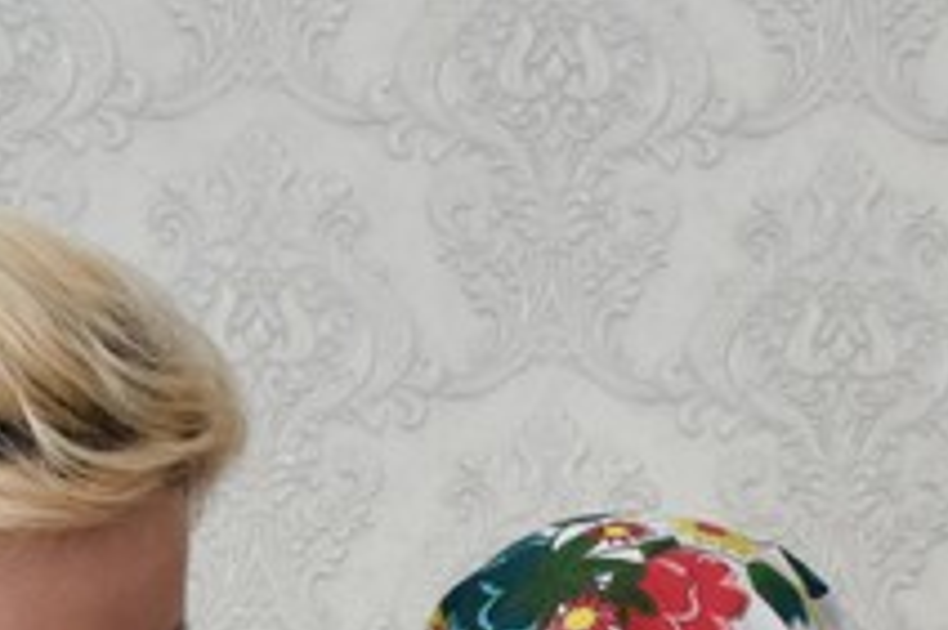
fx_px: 4026
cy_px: 1260
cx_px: 718
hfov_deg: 13.4
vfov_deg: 8.5
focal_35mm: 153
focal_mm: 24
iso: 720
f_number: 3.8
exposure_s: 1/250
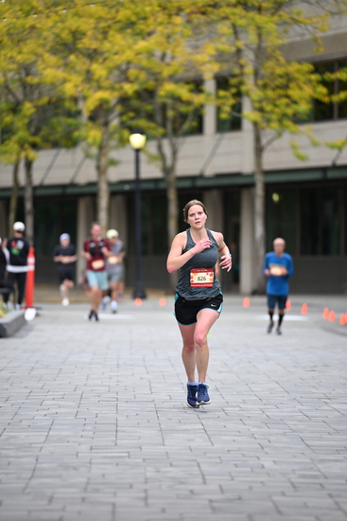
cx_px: 174
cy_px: 260
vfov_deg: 10.3
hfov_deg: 6.9
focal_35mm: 200
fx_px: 2890
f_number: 2.8
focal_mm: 200
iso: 640
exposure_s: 1/2000
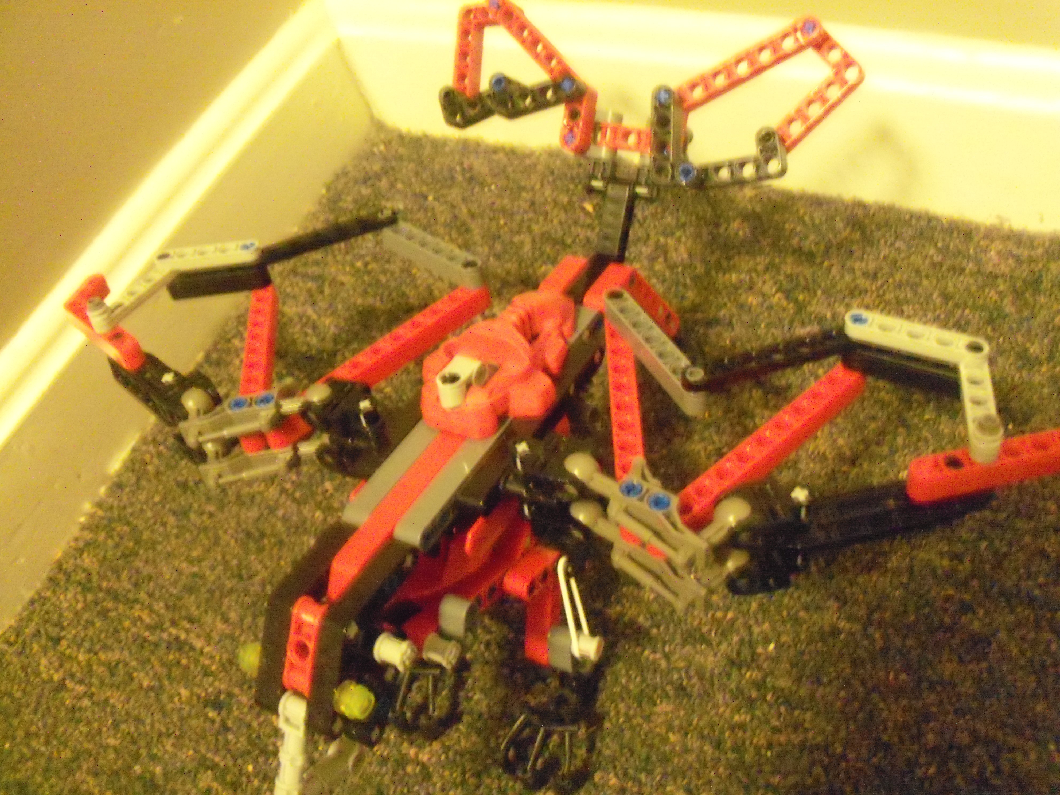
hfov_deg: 52.6
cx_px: 530
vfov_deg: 40.7
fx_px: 1072
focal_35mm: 35
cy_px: 398
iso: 800
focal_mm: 6.3
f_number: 3
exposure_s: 1/2.5
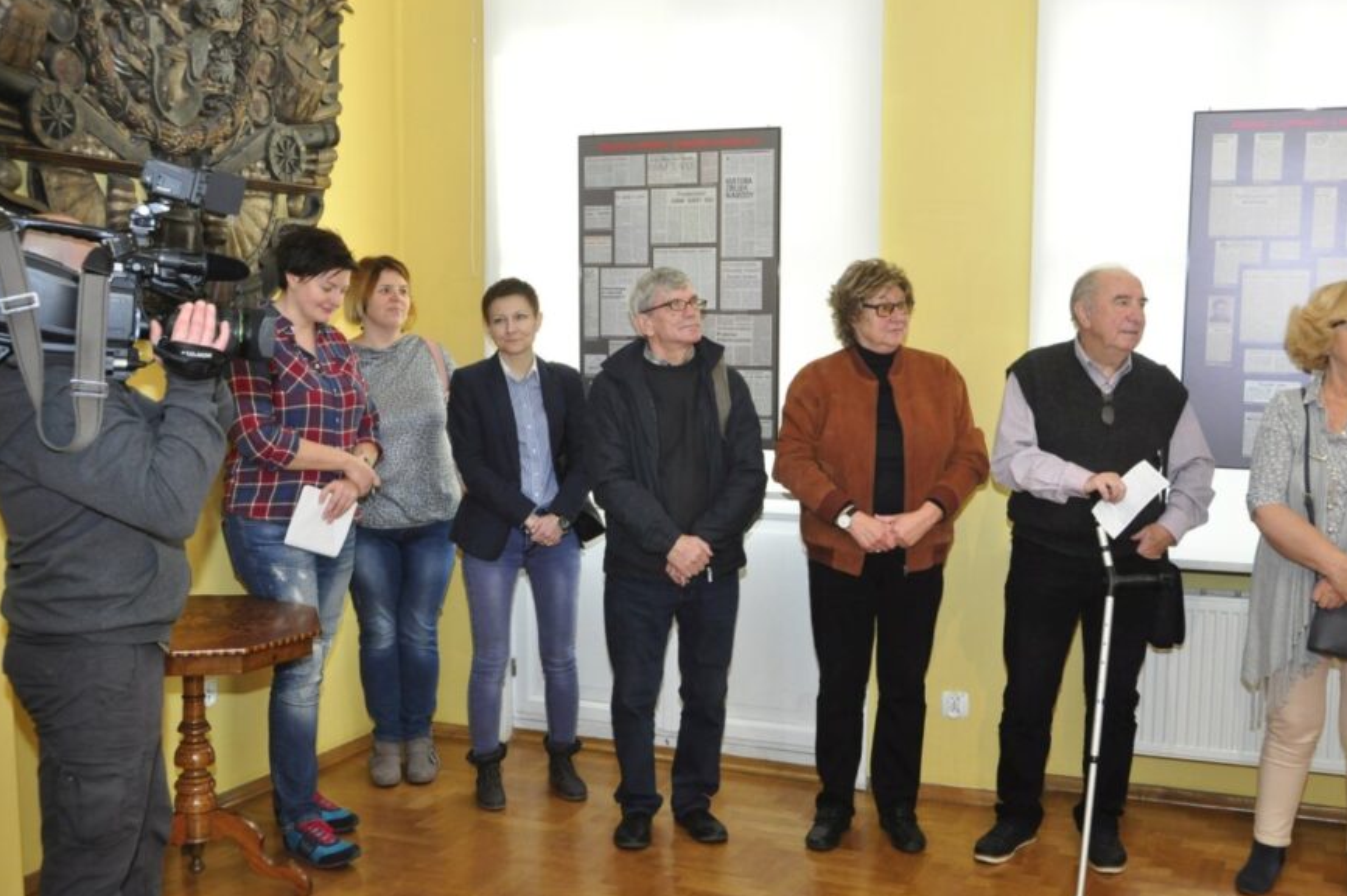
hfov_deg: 49.6
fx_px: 1458
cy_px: 491
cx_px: 717
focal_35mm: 39
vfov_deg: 34.1
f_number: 5.6
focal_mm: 22
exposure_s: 1/60
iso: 800
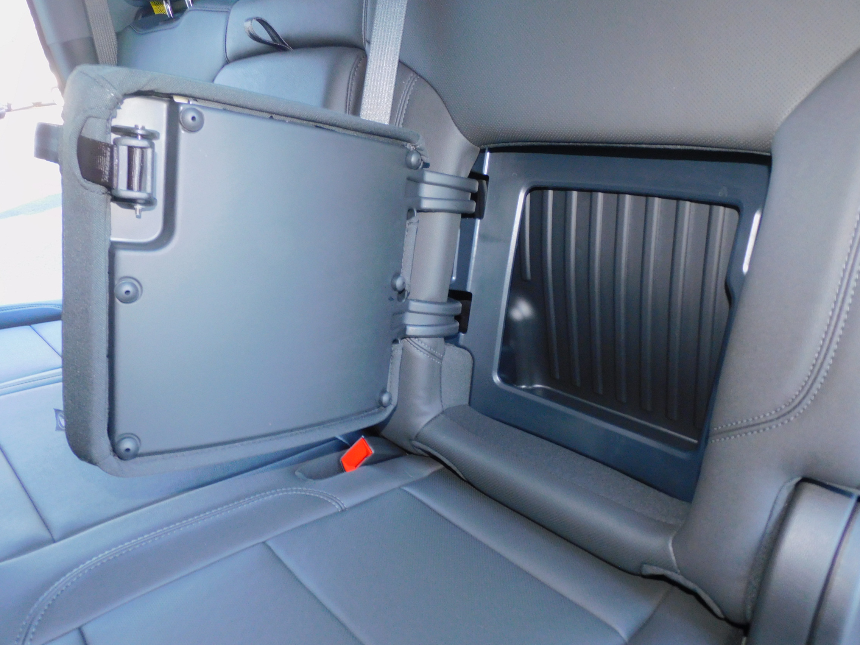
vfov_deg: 56.8
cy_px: 322
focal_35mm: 24
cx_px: 430
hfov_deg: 71.6
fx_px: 596
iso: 200
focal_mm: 4.3
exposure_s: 1/30
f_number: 3.3
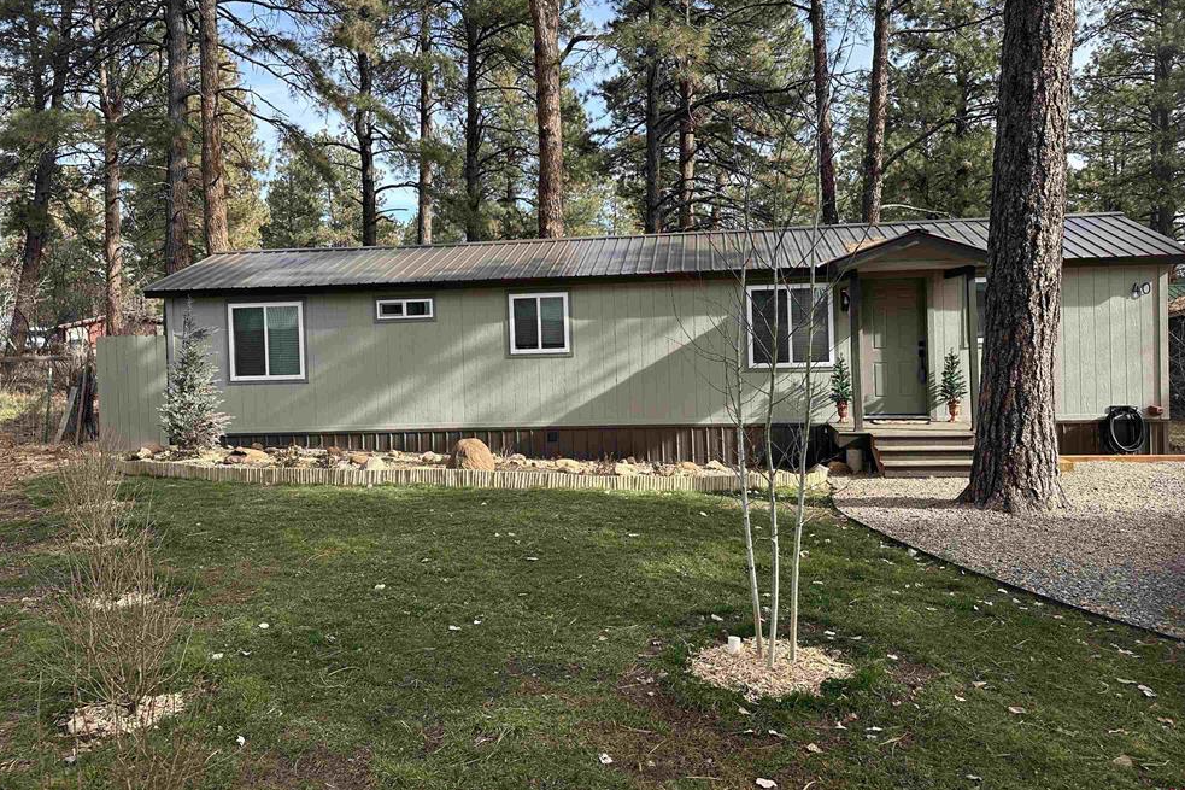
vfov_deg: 49.4
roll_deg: +1.4
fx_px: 856
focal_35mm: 26
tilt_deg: -1.5
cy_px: 335
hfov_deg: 69.4
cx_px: 598
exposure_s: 1/943
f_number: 1.78
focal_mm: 6.86
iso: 80
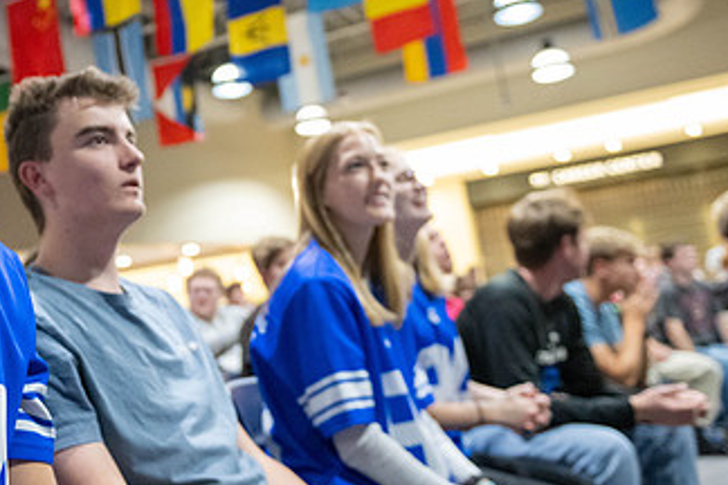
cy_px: 190
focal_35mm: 43
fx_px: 869
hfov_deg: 43.8
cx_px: 173
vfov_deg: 31.1
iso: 6400
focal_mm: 24
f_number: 2.8
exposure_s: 1/320
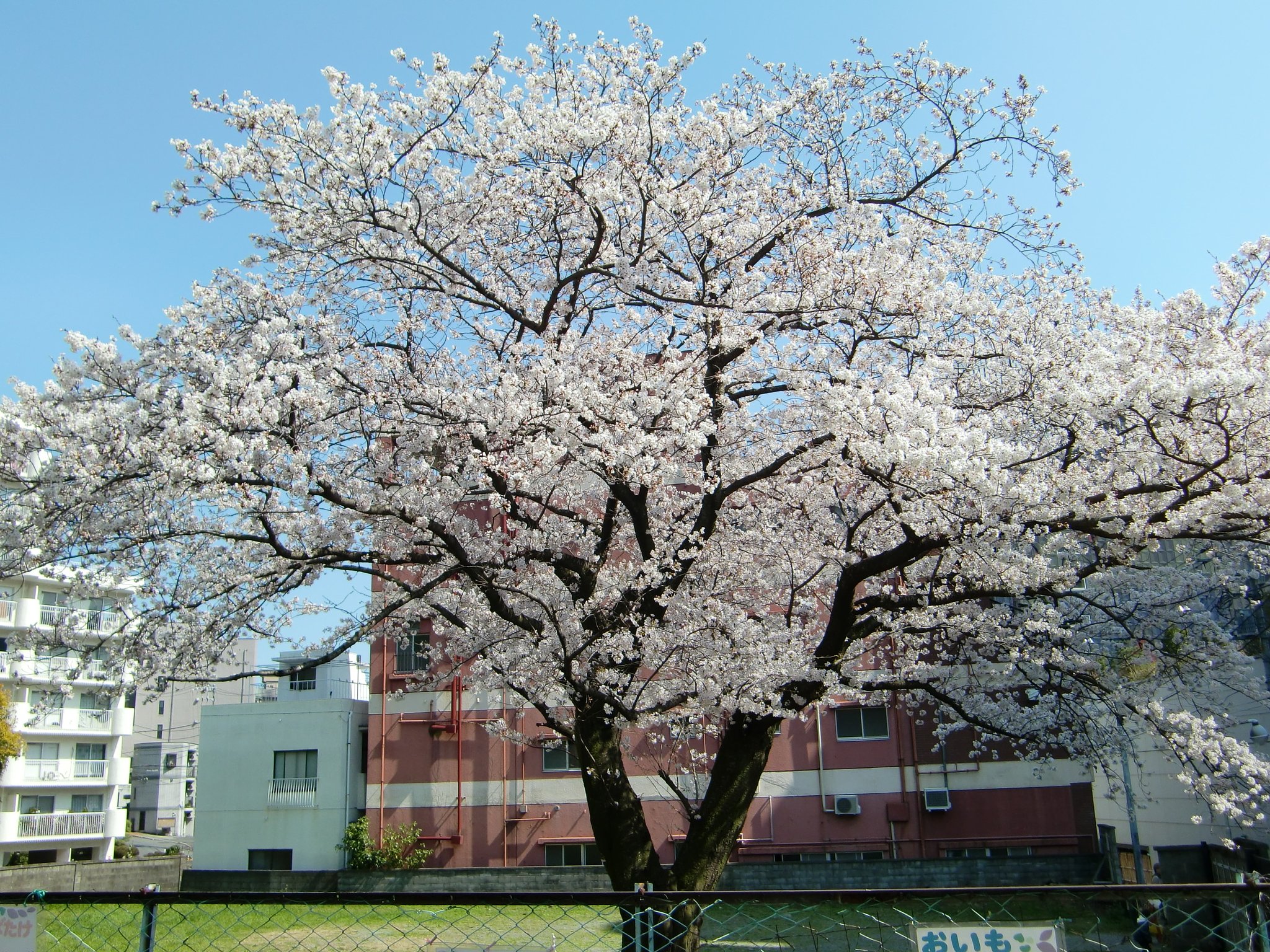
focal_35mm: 33
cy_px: 476
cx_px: 635
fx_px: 1211
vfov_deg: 42.9
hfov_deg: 55.4
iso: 64
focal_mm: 5.8
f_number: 2.7
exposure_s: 1/1000
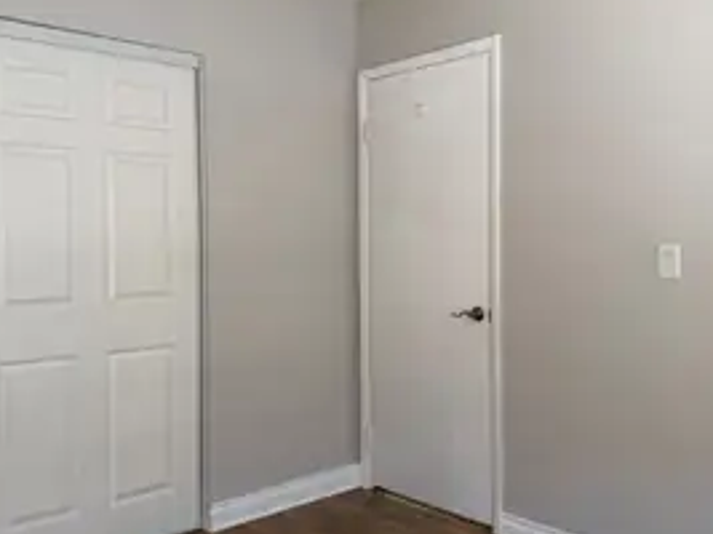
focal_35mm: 36
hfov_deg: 51.4
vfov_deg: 39.6
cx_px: 363
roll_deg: +0.3
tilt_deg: -0.7
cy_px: 246
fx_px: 741
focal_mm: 6.76
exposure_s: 1/114
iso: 200
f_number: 1.78
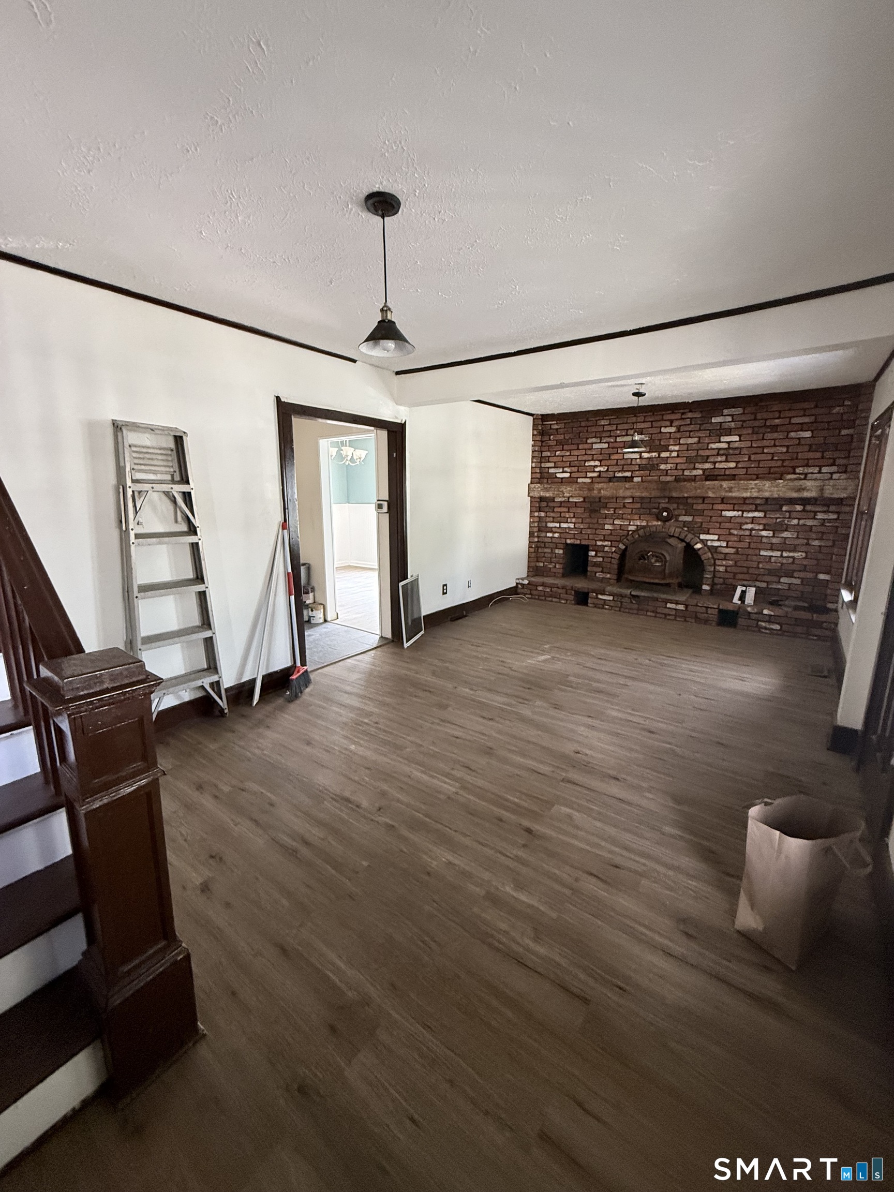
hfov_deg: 85.7
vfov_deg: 102.1
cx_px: 447
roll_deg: -0.2
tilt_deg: -12.1
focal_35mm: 14
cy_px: 596
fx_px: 482
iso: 500
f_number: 2.2
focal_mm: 2.22
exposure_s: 1/60
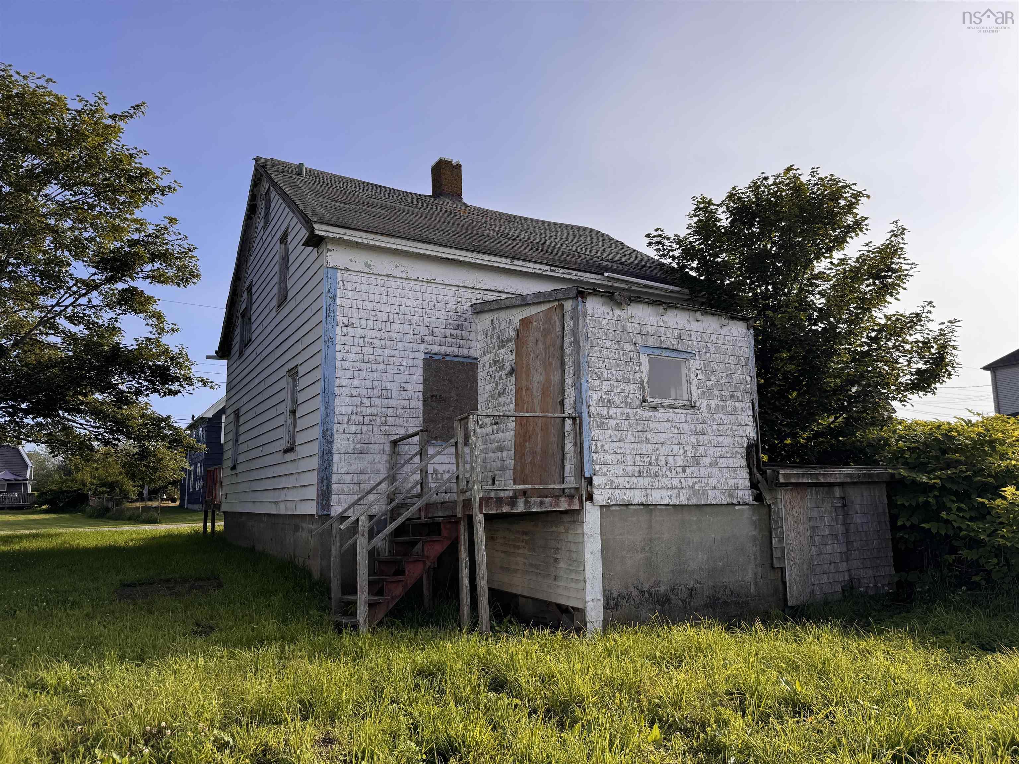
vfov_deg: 56.8
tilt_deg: +9.1
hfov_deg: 71.6
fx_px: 706
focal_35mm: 24
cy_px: 382
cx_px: 510
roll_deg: +1.2
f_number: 1.78
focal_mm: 6.76
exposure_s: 1/5348
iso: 80
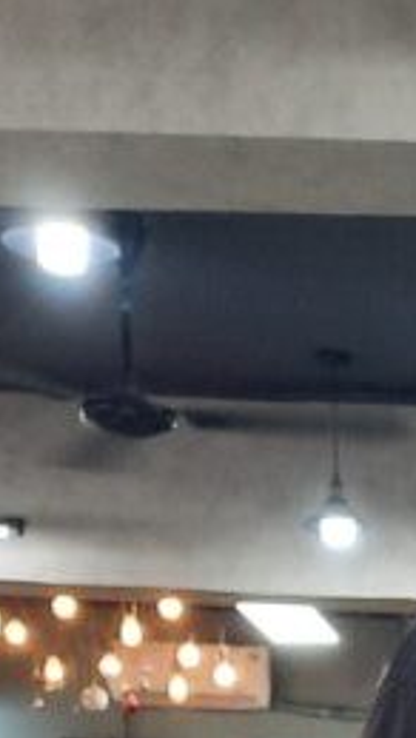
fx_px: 2056
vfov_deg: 16.6
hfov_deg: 10.9
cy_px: 1373
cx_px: 724
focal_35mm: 105
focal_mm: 4.6
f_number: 2
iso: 200
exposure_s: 1/50
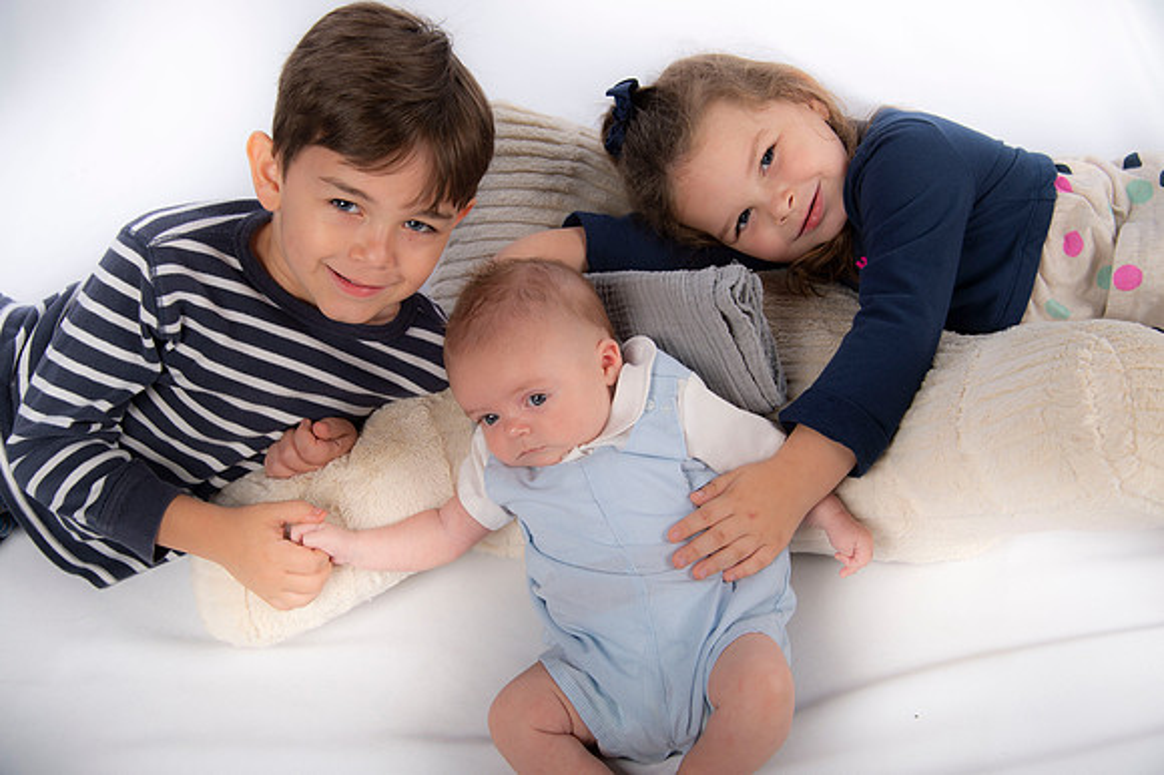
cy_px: 388
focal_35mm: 48
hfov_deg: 41.1
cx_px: 582
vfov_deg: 28.0
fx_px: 1551
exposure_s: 1/200
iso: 100
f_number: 5.6
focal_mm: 48
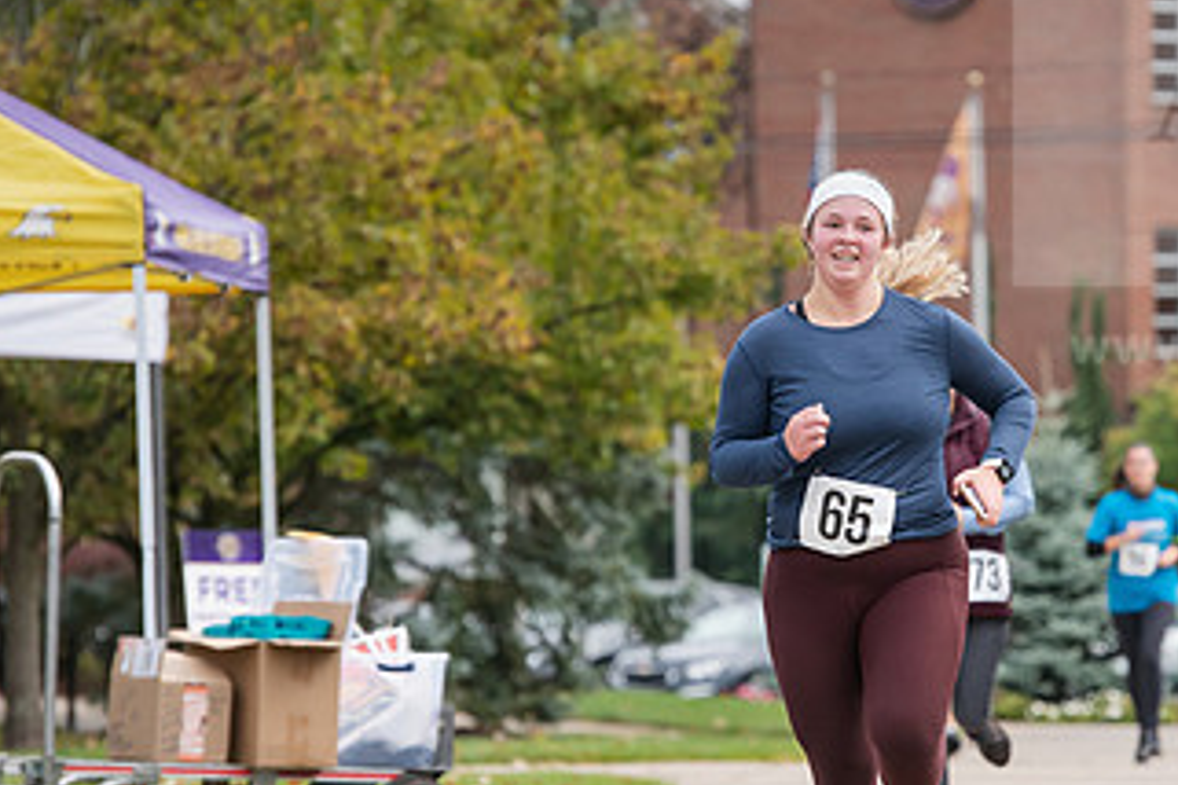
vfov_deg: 4.3
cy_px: 424
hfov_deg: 6.5
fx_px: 10339
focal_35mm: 316
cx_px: 903
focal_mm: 175
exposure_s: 1/500
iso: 400
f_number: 5
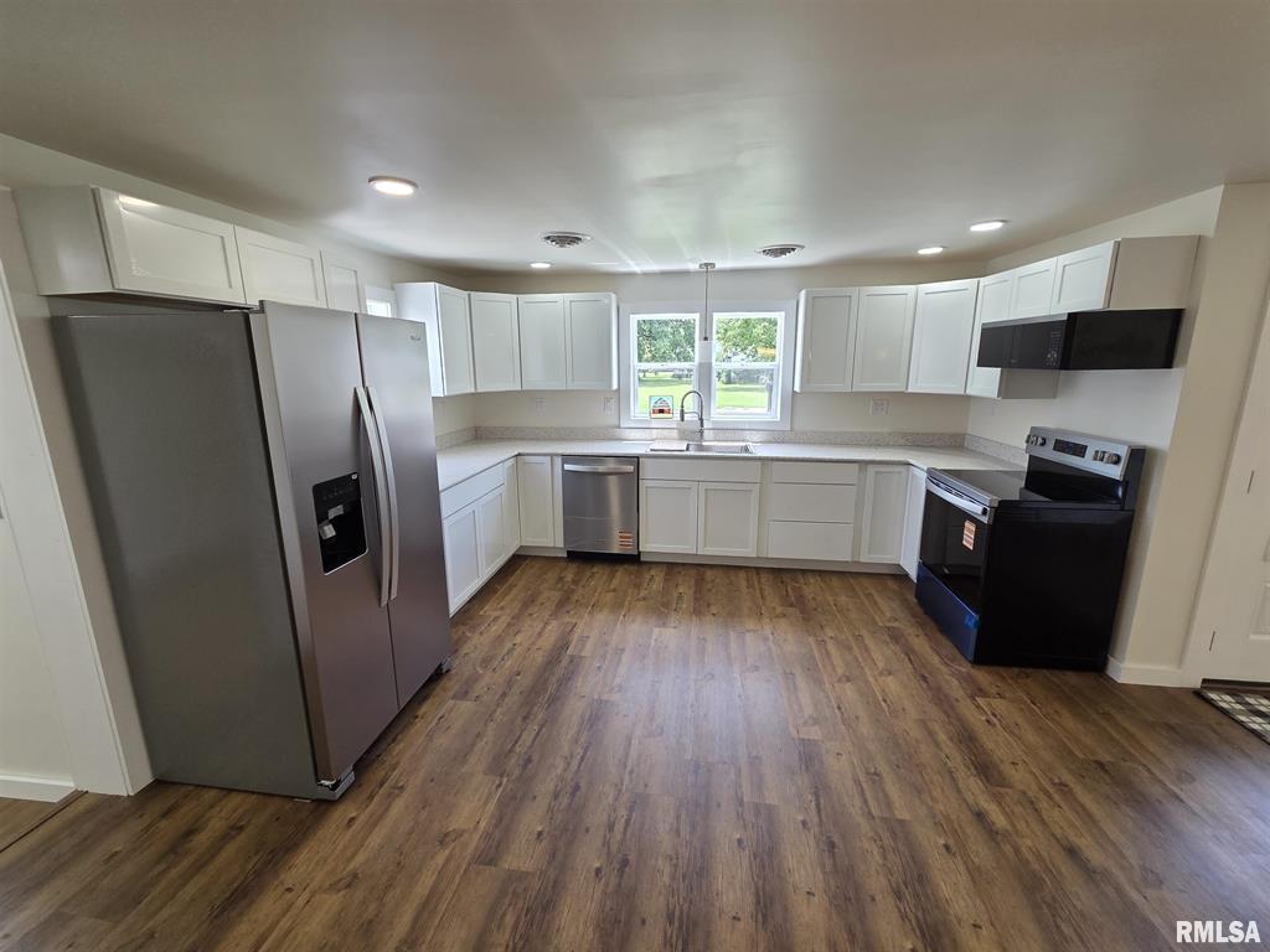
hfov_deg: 106.2
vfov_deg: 89.9
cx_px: 635
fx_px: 477
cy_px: 476
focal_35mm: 13
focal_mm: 2.2
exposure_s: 1/120
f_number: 2.2
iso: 80
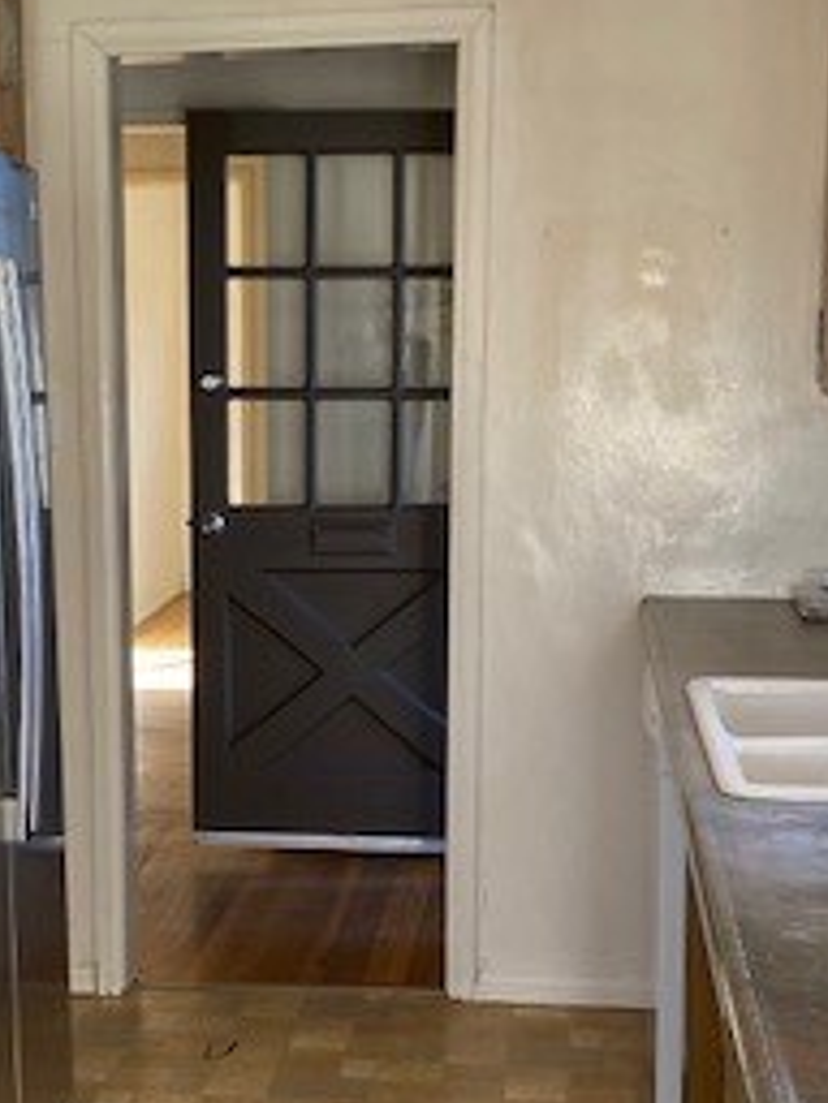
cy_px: 707
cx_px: 259
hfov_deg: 22.5
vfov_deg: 29.7
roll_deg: +0.9
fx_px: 2073
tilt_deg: -8.7
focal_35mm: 65
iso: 100
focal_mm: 4.25
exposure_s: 1/120
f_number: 1.8
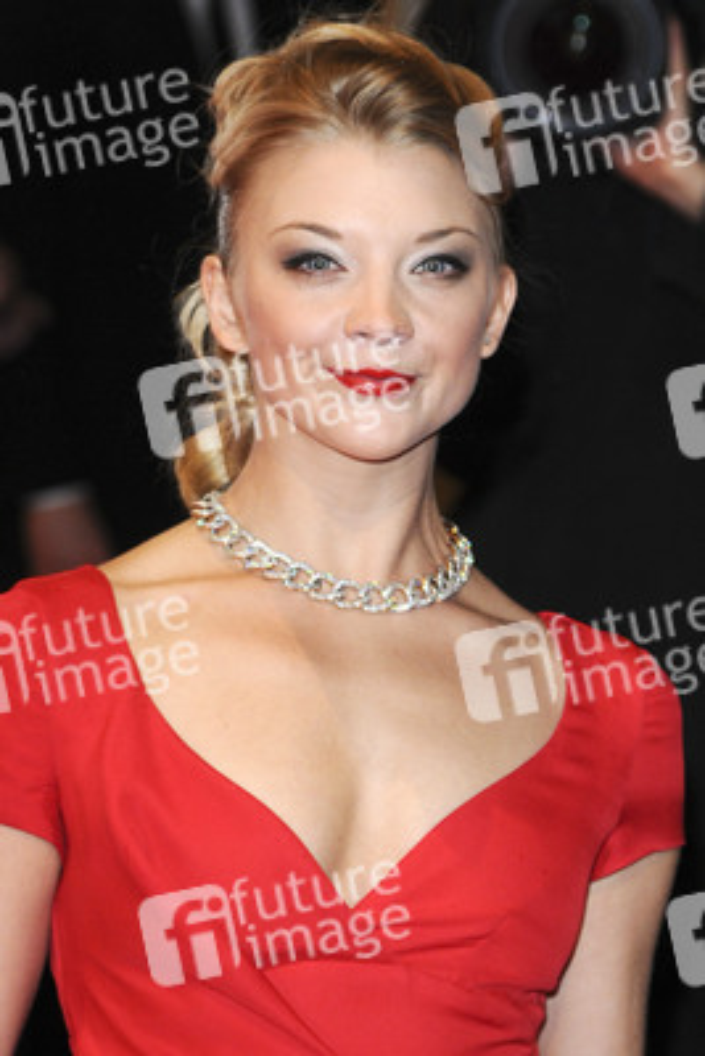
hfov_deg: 7.6
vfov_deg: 11.4
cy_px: 528
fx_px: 5283
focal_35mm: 180
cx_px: 352
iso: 640
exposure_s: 1/160
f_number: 5
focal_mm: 120
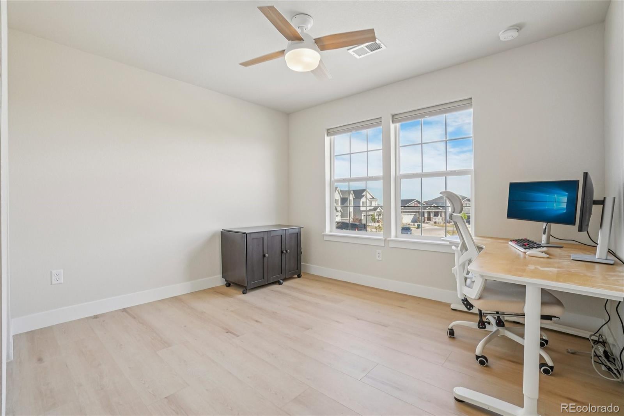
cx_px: 312
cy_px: 208
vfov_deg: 77.3
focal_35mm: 15
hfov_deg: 100.4
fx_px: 260
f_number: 8
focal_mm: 10
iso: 400
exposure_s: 1/50
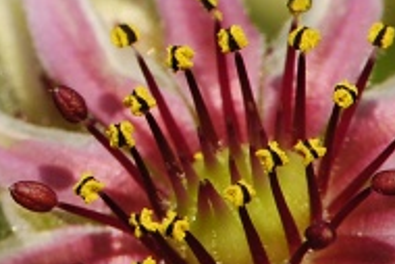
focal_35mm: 537
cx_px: -156
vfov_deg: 2.6
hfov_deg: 3.8
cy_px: 0
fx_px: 5898
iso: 100
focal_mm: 85
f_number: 16
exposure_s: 1/100
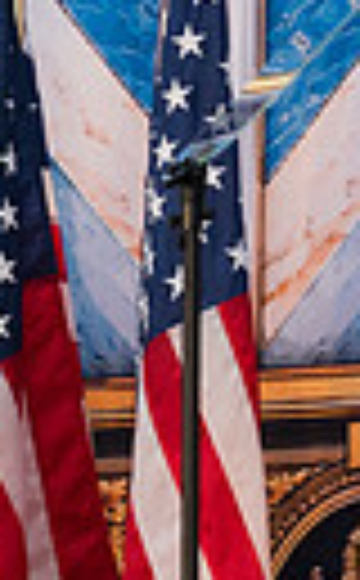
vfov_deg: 3.2
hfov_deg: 2.0
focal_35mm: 666
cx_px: -490
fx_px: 10514
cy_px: 391
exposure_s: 1/160
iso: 400
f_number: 4
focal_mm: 97
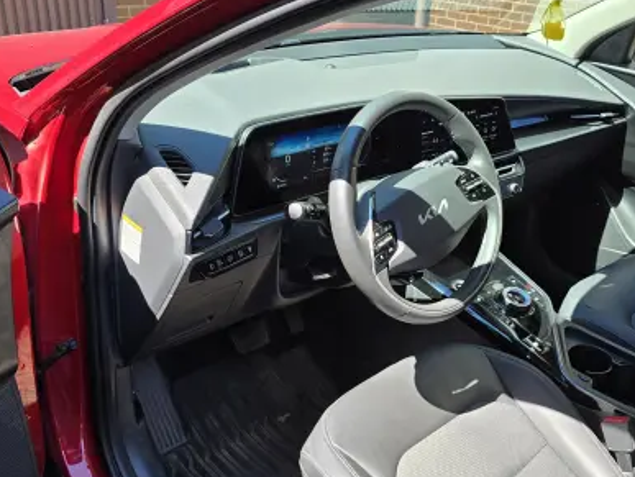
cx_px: 389
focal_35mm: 38
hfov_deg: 48.6
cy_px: 233
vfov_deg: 37.8
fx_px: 698
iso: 16
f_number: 1.7
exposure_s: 1/180
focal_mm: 6.3
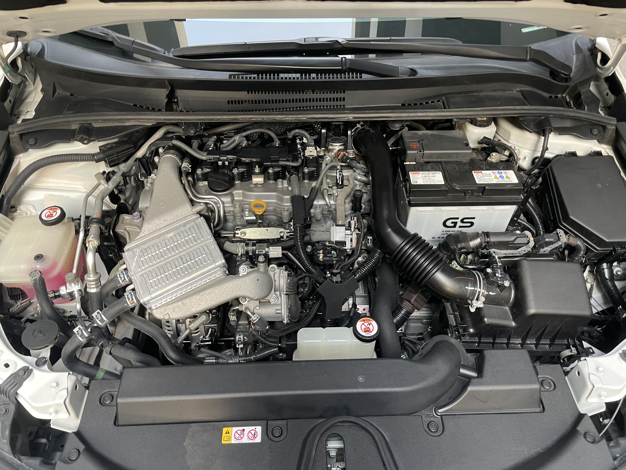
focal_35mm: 26
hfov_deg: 67.3
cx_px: 313
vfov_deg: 53.1
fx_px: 470
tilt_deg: -47.0
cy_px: 235
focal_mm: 4.2
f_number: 1.6
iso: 200
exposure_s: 1/60
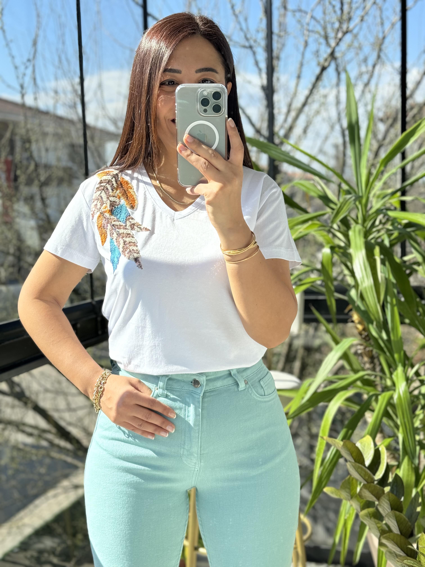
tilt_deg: -19.6
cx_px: 212
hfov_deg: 30.3
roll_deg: +1.4
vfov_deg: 39.7
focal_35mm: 48
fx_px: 786
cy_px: 284
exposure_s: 1/756
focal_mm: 6.86
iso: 64
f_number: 1.78
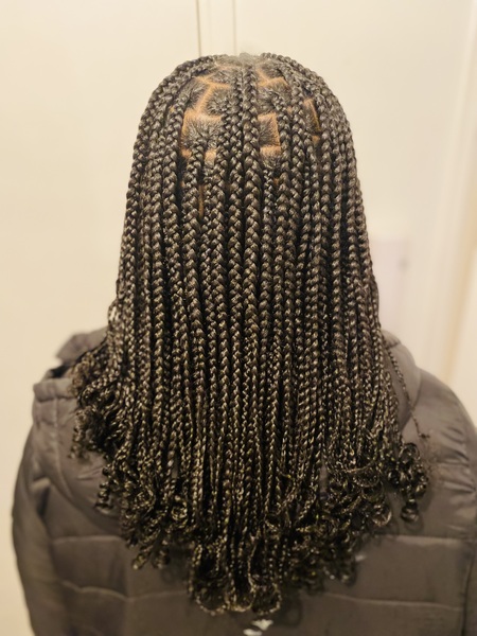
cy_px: 318
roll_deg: +1.9
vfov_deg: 67.3
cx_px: 238
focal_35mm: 26
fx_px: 478
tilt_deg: -24.1
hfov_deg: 53.1
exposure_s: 1/33
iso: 500
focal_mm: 4.25
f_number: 1.8
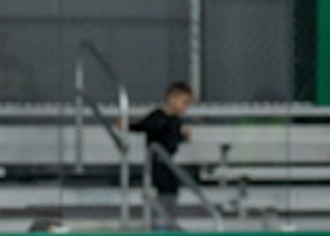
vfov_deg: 2.6
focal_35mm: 545
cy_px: 404
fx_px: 5110
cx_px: 169
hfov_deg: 3.7
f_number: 2.8
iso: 800
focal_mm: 103
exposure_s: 1/1250
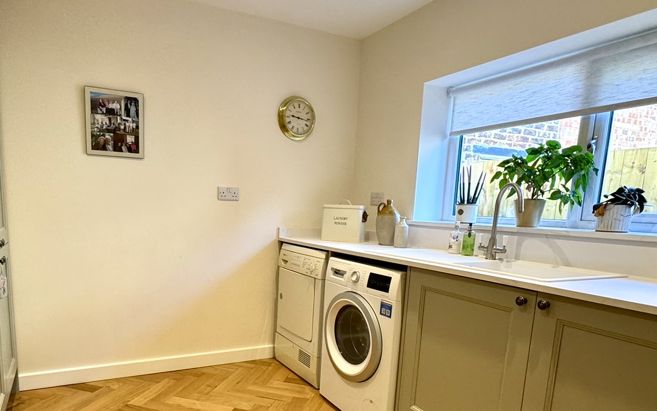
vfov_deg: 50.0
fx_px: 430
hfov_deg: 74.3
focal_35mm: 24
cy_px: 279
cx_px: 277
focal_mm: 2.22
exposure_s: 1/100
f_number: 2.2
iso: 160
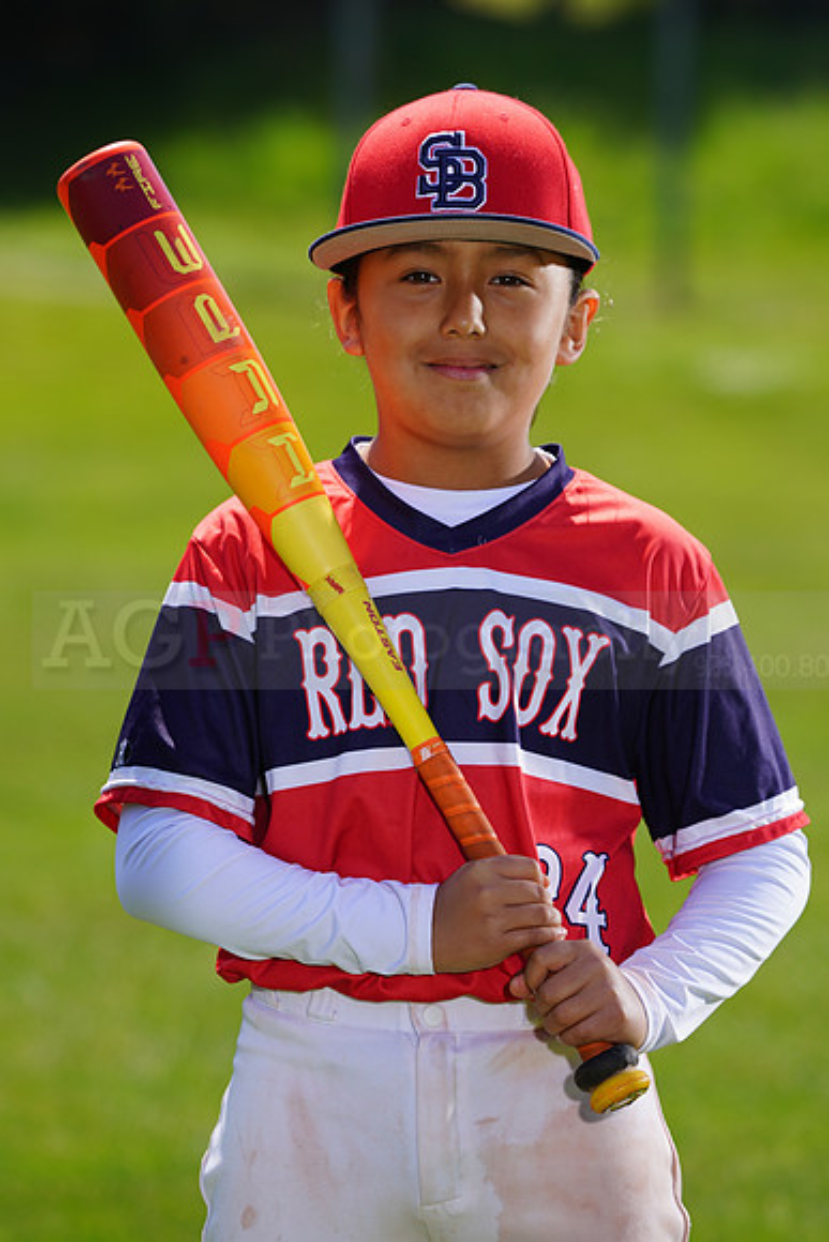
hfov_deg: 5.4
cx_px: 414
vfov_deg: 8.1
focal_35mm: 253
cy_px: 621
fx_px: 8733
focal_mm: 253
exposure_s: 1/250
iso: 100
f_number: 7.1
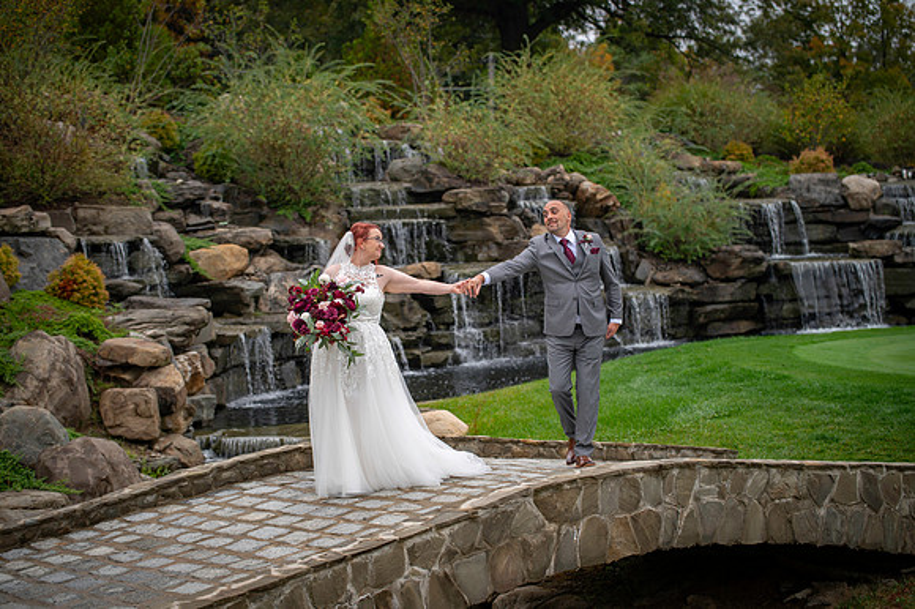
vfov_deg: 19.4
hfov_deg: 28.9
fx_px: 1778
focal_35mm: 70
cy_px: 304
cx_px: 458
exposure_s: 1/125
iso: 80
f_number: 2.8
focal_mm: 70
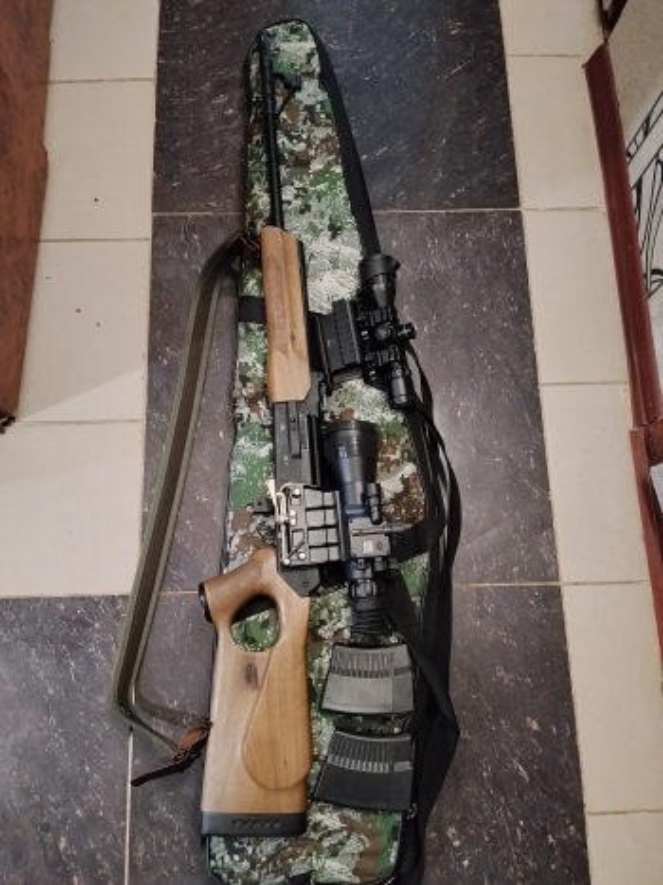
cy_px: 442
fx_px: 741
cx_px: 332
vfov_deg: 61.7
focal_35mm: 29
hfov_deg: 48.2
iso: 800
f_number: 1.8
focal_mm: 4.22
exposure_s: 1/20
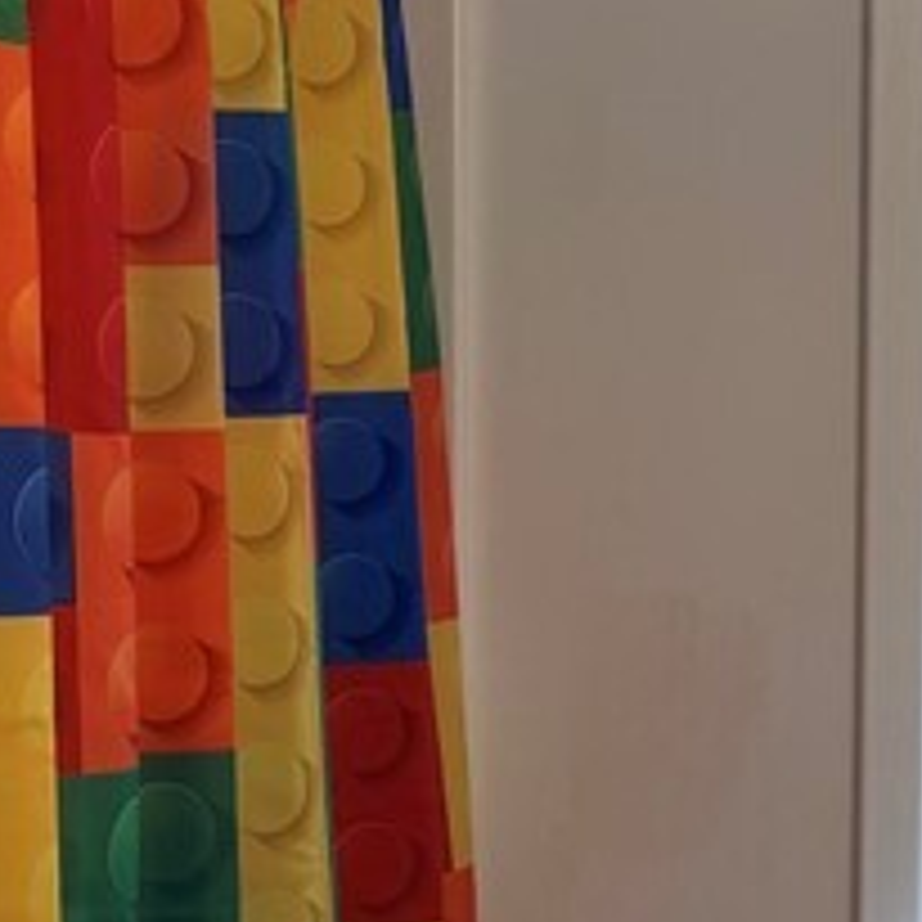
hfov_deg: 16.0
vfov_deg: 16.4
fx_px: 3194
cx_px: 1007
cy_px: 634
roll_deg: -1.2
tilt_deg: -4.6
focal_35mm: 106
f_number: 1.78
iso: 80
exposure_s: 1/120
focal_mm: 6.76
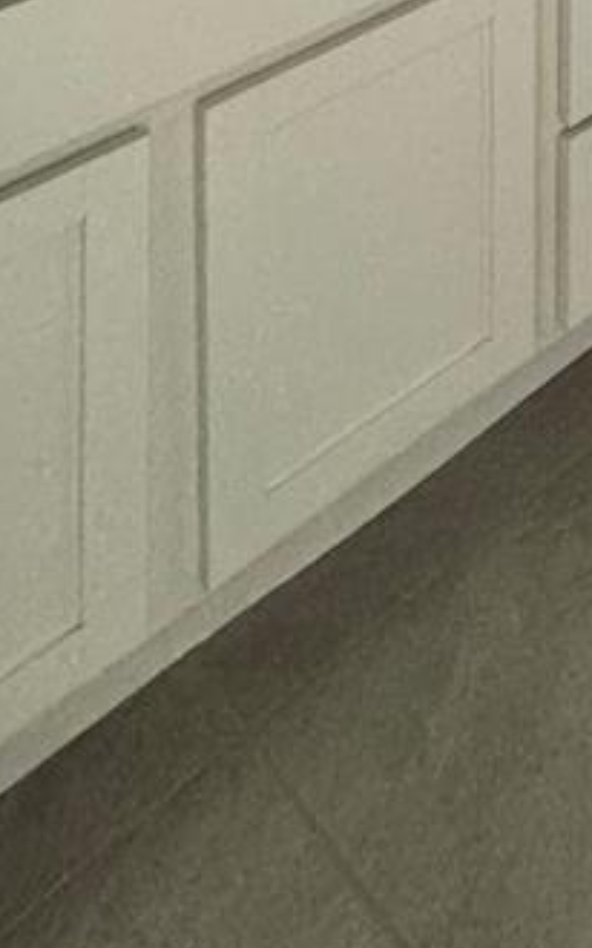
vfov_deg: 22.5
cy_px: -738
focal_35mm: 54
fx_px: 1395
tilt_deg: -2.6
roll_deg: -1.3
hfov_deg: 18.0
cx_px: 1127
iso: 640
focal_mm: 2.22
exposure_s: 1/60
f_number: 2.2
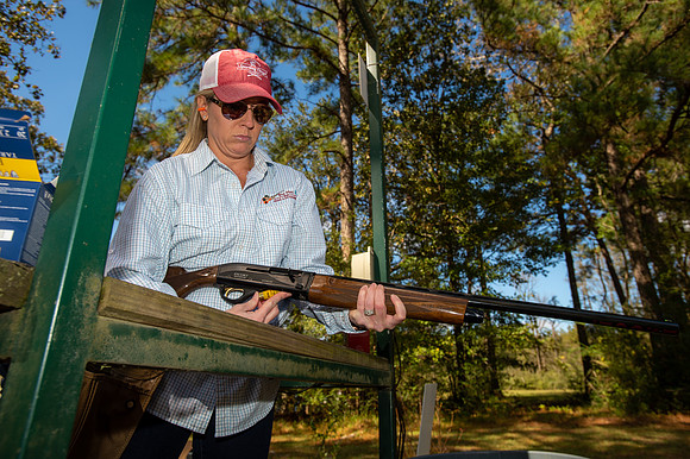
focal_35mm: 24
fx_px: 460
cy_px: 230
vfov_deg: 53.1
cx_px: 345
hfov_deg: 73.8
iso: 125
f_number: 6.3
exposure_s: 1/160
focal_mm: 24
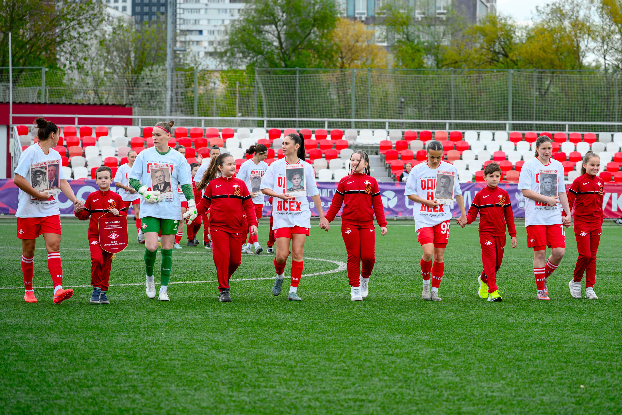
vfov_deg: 8.8
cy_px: 187
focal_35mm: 156
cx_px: 365
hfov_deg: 13.2
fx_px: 2690
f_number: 4
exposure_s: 1/4000
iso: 1250
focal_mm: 120
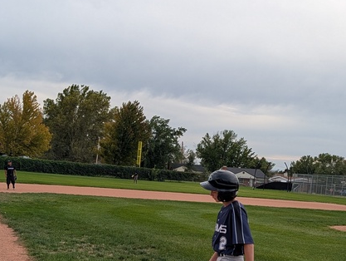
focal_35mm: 59
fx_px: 591
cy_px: 217
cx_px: 168
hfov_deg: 32.7
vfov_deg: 24.4
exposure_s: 1/499
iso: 20
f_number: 1.68
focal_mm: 6.9
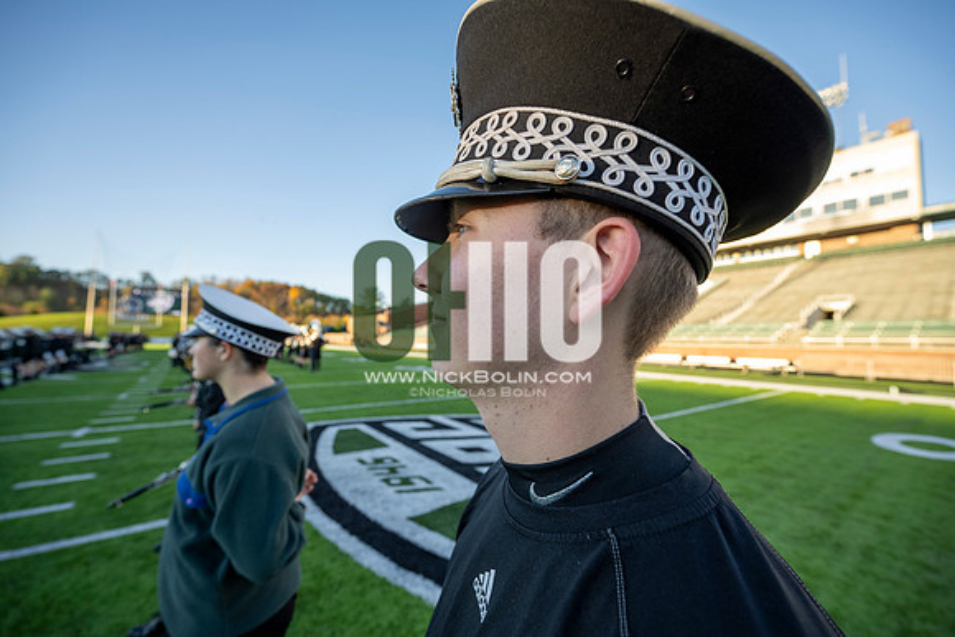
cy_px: 318
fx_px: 371
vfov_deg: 81.2
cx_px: 478
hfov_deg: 104.2
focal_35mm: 14
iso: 320
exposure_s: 1/500
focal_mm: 14
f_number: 4
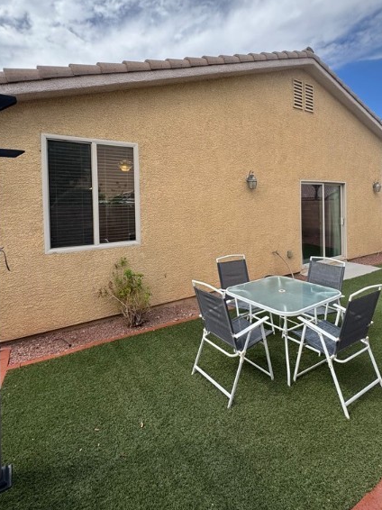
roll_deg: +1.8
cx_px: 224
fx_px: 280
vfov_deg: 83.8
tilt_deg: -0.4
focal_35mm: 19
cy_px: 207
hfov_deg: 68.1
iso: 50
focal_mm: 2.22
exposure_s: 1/858
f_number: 2.2
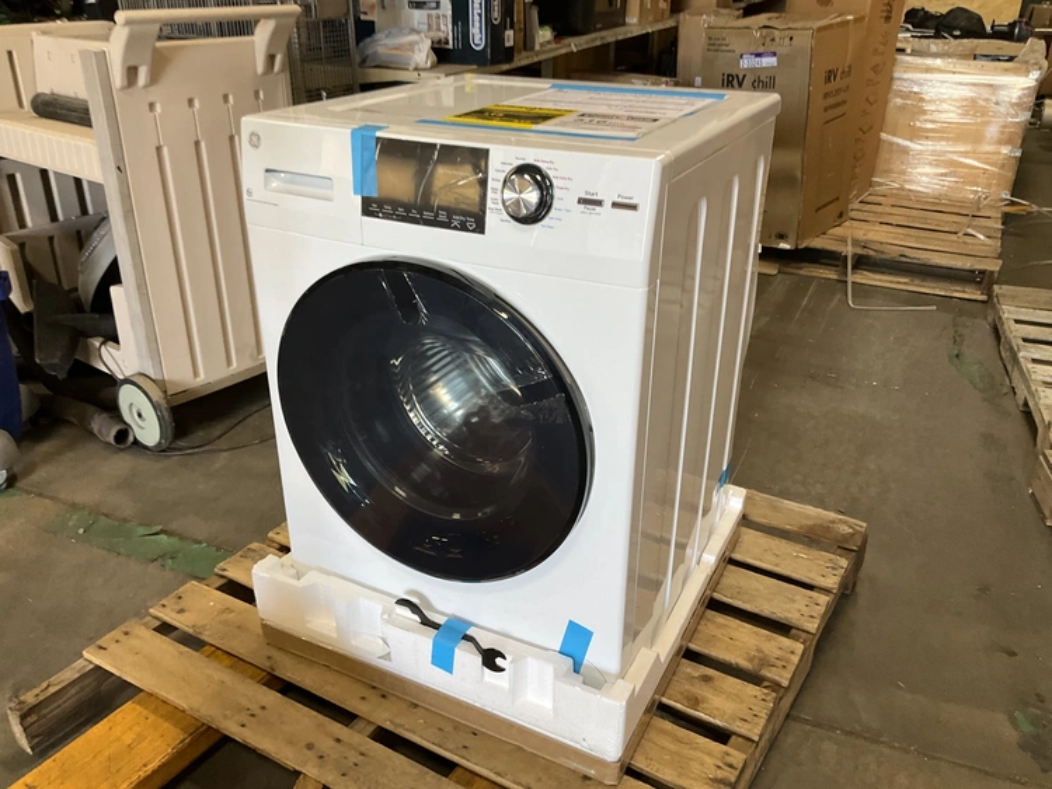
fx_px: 882
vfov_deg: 48.3
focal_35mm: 29
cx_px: 526
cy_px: 394
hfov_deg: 61.6
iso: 100
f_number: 1.8
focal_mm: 3
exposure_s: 1/60
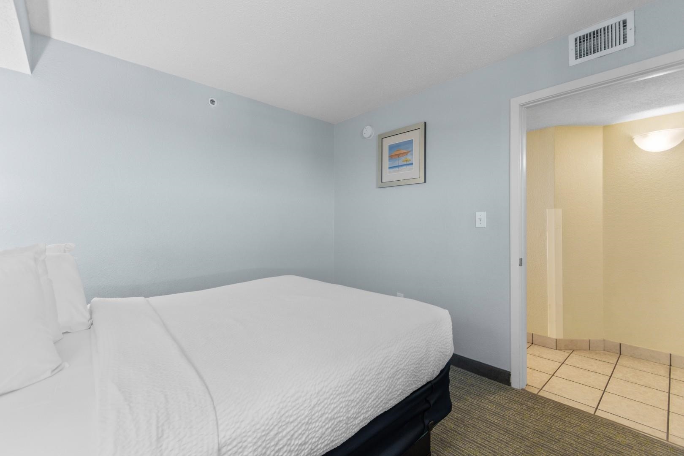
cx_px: 342
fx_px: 285
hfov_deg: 100.4
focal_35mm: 15
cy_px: 228
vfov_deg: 77.3
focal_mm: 10
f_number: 4.5
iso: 100
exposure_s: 3
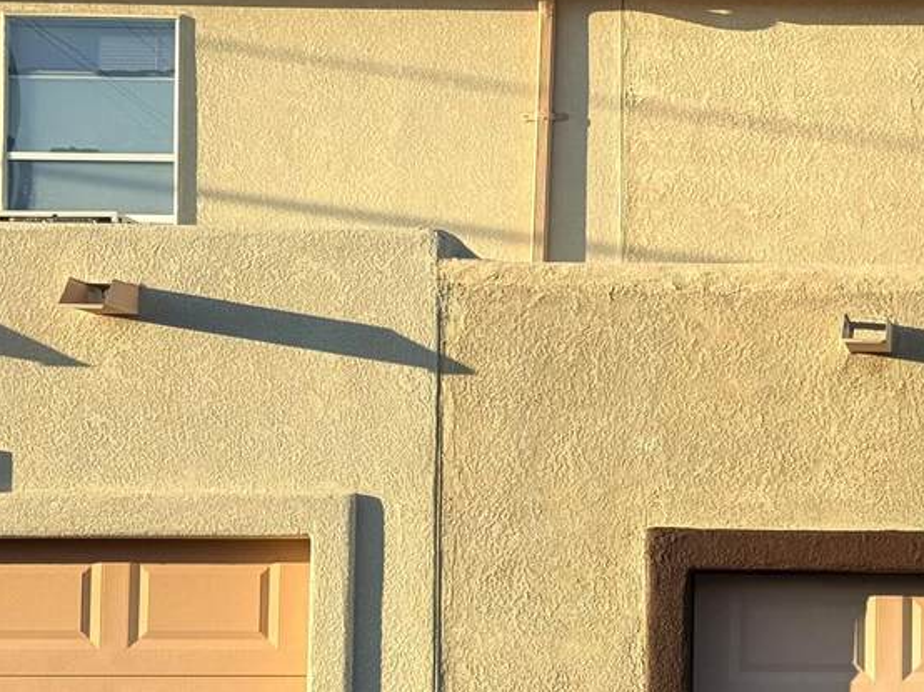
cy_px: 539
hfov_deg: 17.1
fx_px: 2962
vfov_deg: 13.3
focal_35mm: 111
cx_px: 1036
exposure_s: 1/2415
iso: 64
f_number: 1.78
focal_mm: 6.76
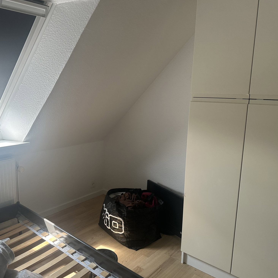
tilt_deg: -10.8
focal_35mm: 29
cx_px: 114
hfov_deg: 55.3
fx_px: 263
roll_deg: -0.7
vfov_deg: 55.6
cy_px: 139
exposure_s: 1/158
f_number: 1.78
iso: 100
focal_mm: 6.86
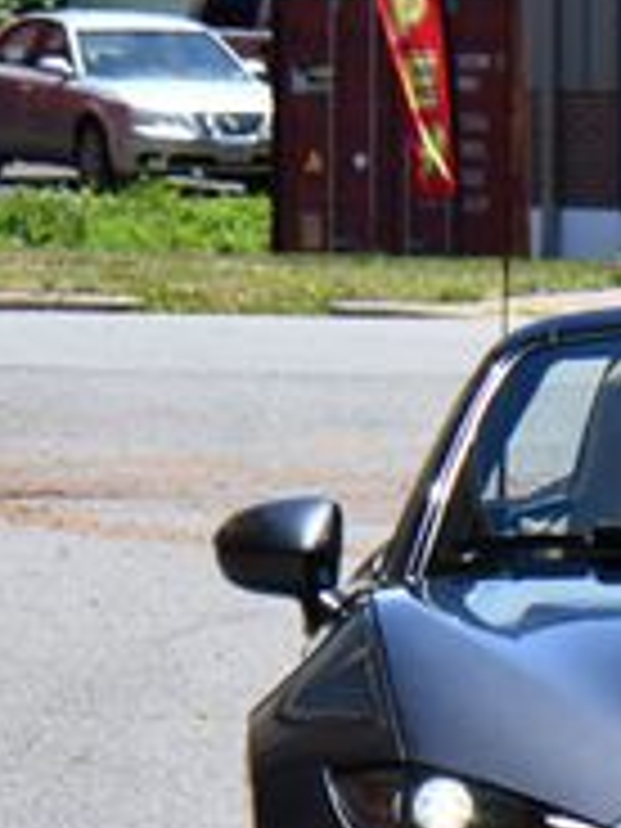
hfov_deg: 3.2
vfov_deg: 4.3
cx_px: 891
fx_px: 11027
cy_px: 490
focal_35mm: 461
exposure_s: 1/250
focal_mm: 92
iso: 110
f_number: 8
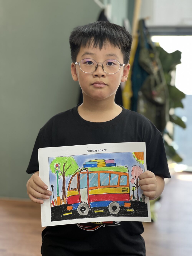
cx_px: 96
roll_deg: -1.9
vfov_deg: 25.3
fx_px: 569
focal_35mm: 77
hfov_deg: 19.1
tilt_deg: -5.8
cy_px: 128
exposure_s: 1/33
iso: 125
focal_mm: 9
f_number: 2.8
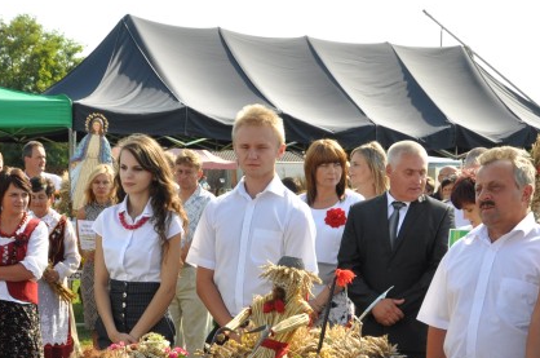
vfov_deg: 16.8
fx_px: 1183
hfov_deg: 25.7
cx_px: 236
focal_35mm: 79
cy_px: 371
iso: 200
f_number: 8
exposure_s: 1/250
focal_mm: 22
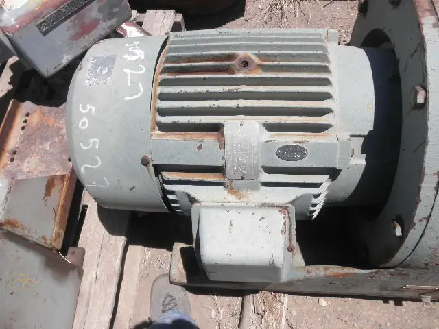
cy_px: 164
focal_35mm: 28
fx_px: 355
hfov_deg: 63.4
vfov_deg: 49.7
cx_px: 220
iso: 64
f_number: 8.5
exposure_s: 1/160
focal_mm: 5
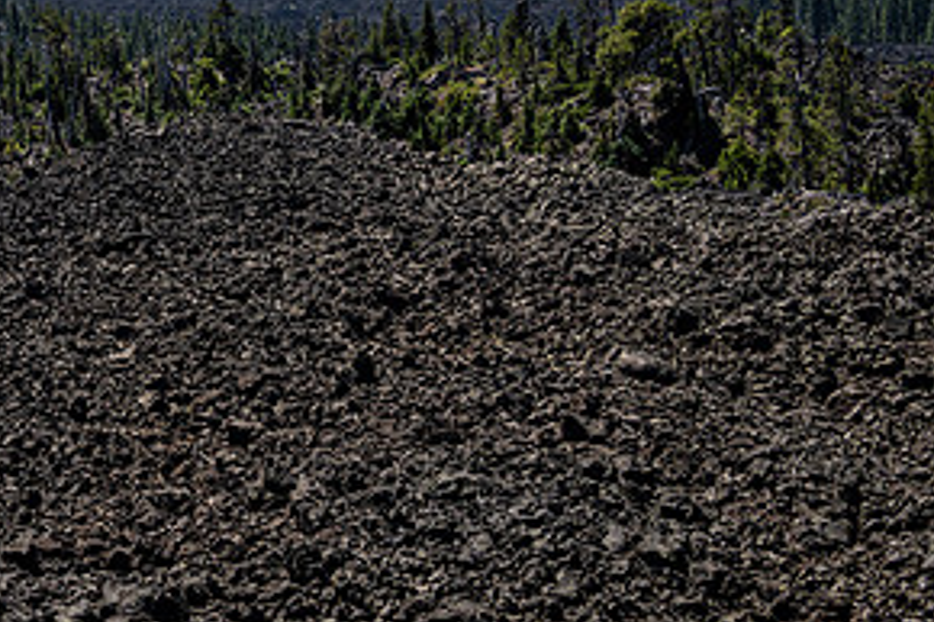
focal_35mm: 100
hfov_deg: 19.9
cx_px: 39
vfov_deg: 13.6
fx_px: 2593
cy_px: 142
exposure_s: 1/500
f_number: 10
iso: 125
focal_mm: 50
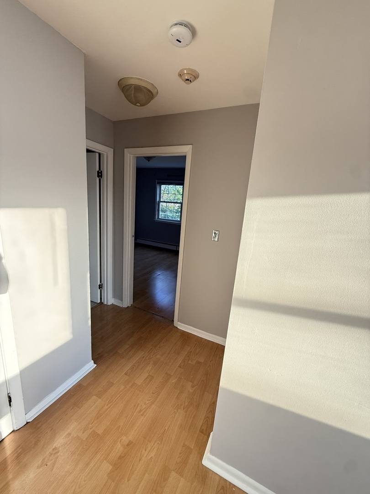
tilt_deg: -12.3
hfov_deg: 85.7
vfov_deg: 102.1
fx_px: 200
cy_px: 247
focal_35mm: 14
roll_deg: -3.7
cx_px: 185
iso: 200
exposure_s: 1/99
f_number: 2.2
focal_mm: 2.22
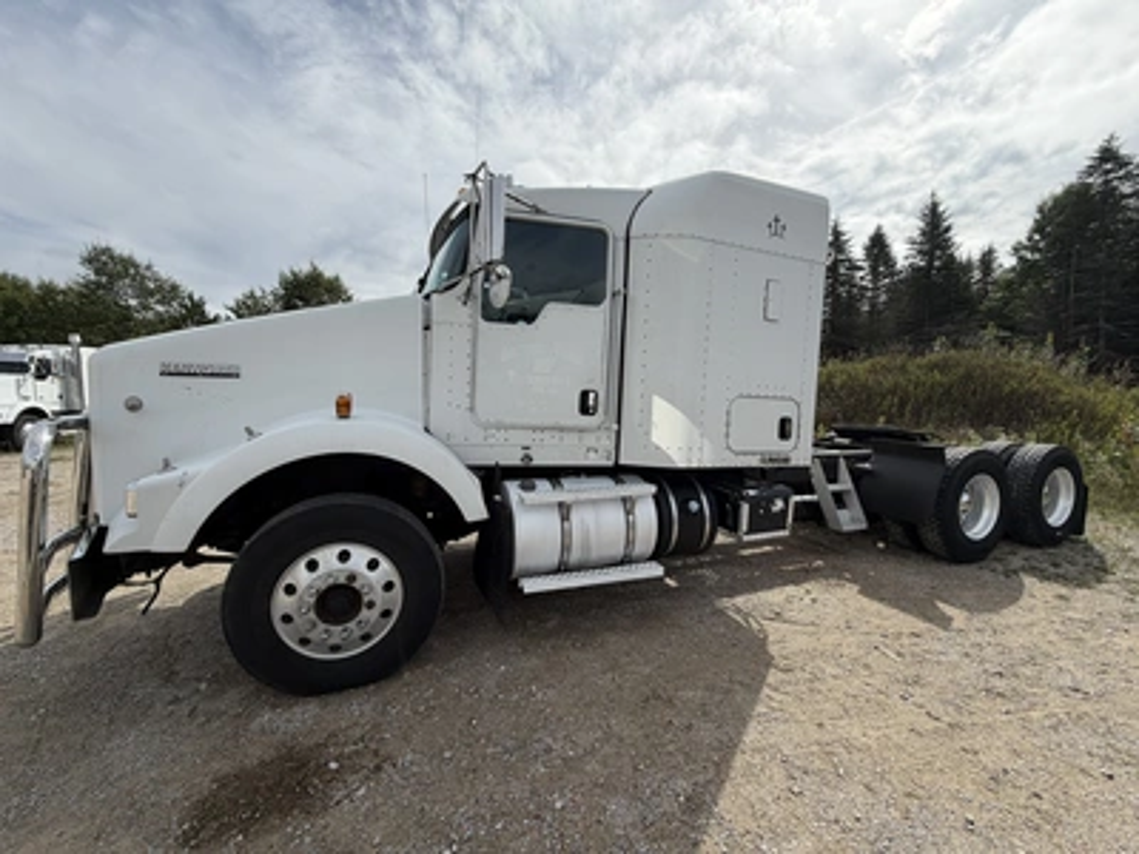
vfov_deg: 85.7
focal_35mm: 14
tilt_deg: -1.6
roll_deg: -0.1
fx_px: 461
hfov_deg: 102.1
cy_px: 427
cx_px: 570
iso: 25
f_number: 2.2
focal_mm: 2.22
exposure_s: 1/1534
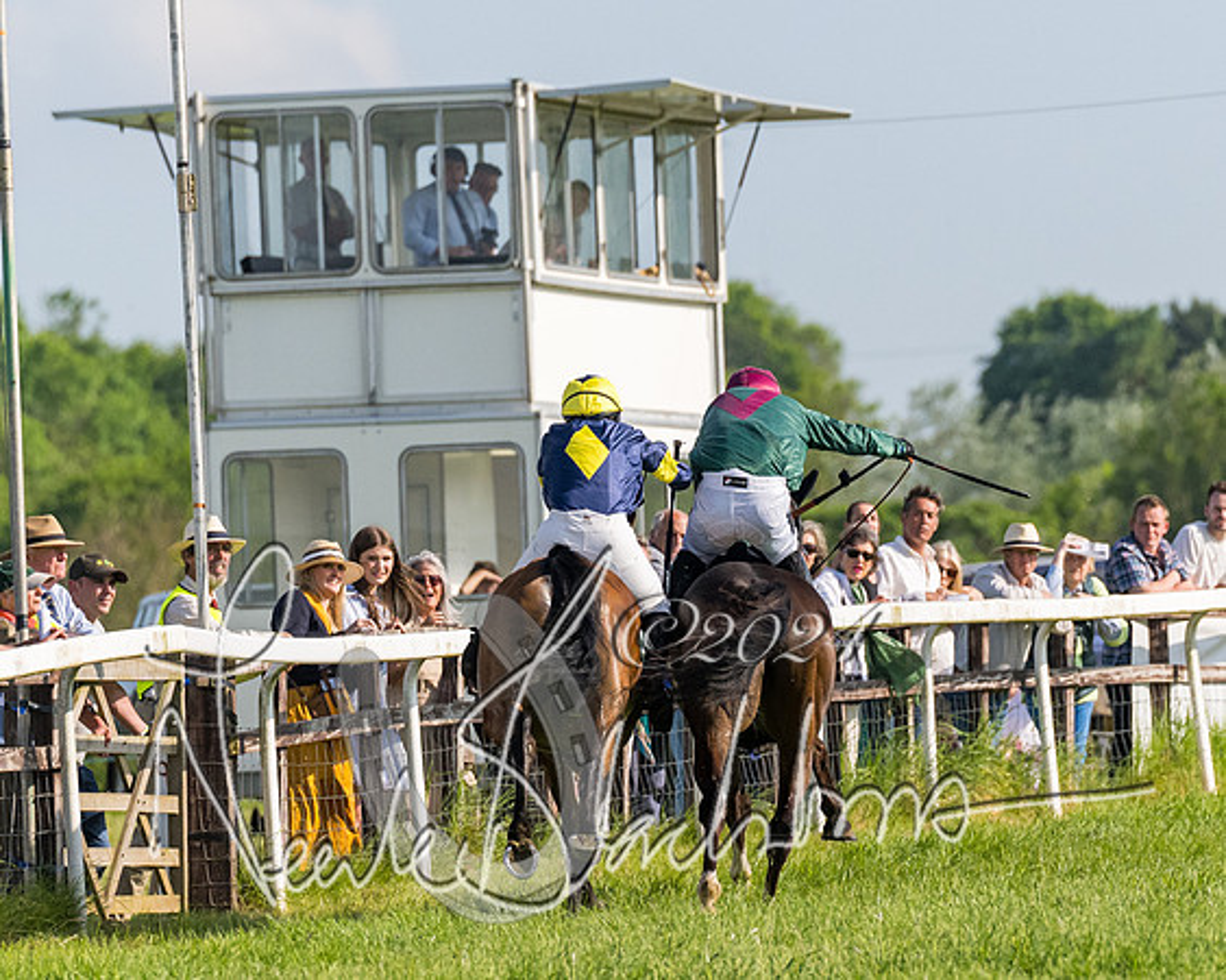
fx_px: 20646
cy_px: 805
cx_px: 773
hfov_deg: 3.4
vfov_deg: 2.7
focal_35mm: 569
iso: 500
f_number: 4
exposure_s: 1/6400
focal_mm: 200
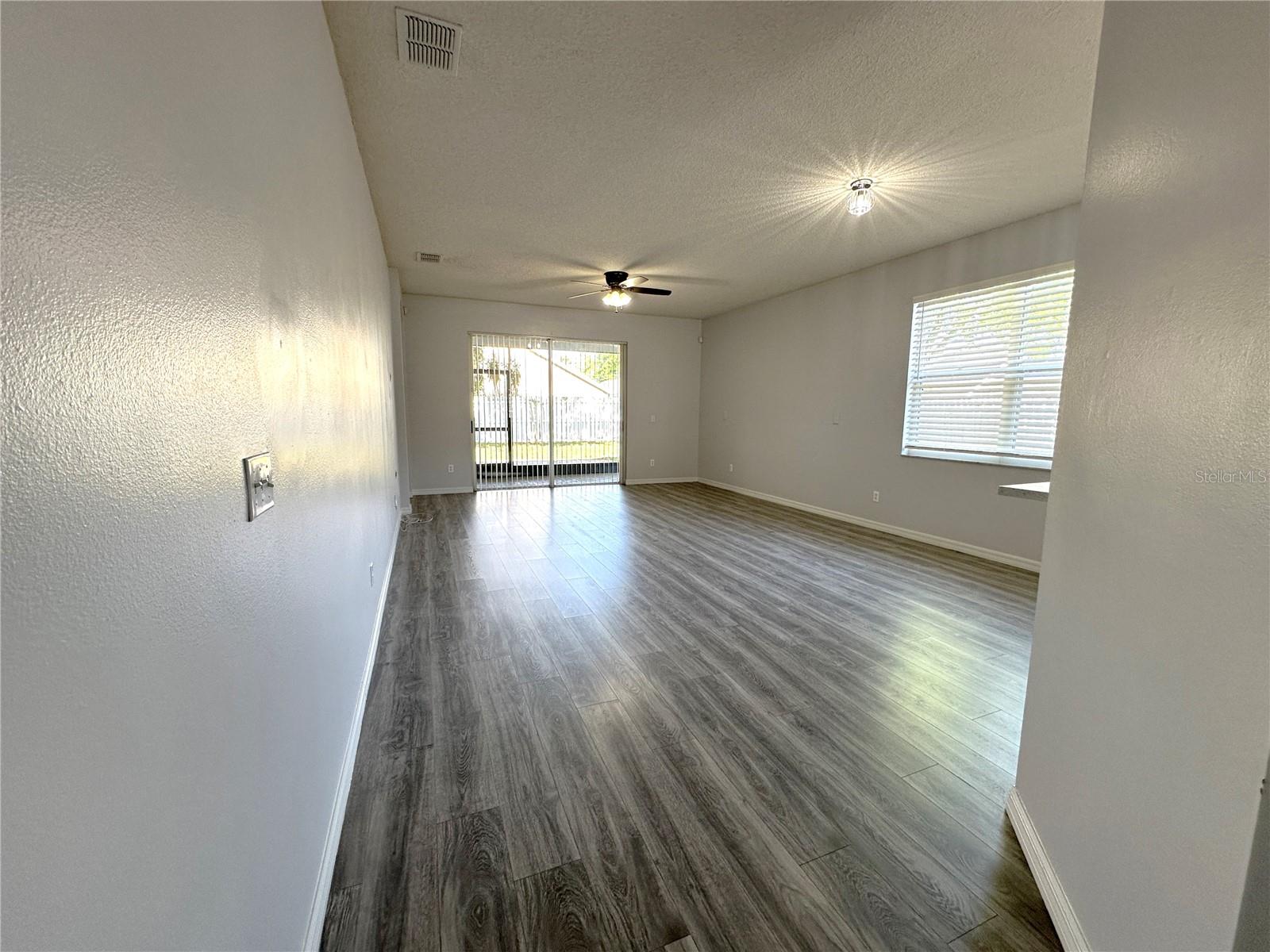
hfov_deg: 102.1
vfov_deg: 85.7
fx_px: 514
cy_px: 476
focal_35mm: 14
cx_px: 635
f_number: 2.2
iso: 100
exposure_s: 1/120
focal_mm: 2.22
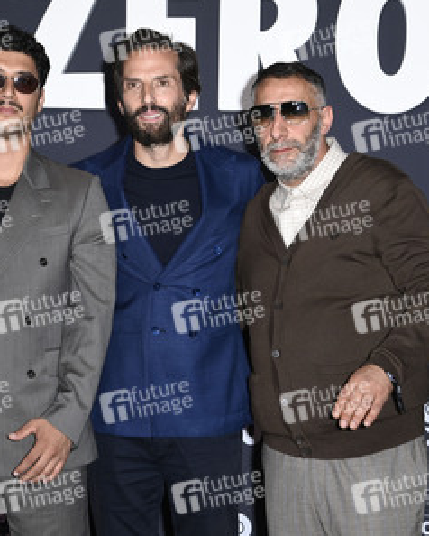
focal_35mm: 128
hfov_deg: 12.1
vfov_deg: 15.0
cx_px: 170
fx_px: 2029
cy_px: 267
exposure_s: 1/250
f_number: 5.6
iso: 1000
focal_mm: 90
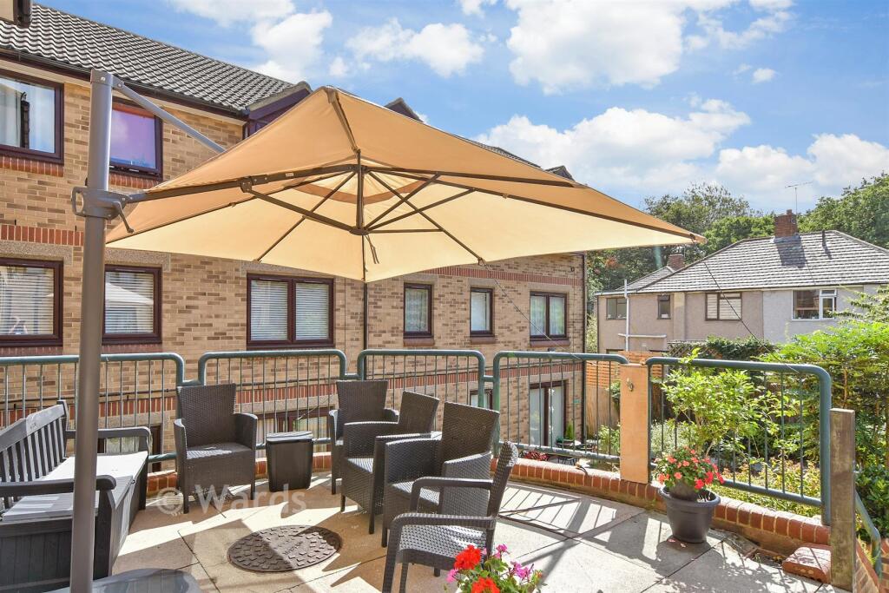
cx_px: 444
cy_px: 296
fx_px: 370
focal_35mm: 15
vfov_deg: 77.3
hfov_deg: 100.4
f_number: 8
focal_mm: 10
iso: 160
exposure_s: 1/160
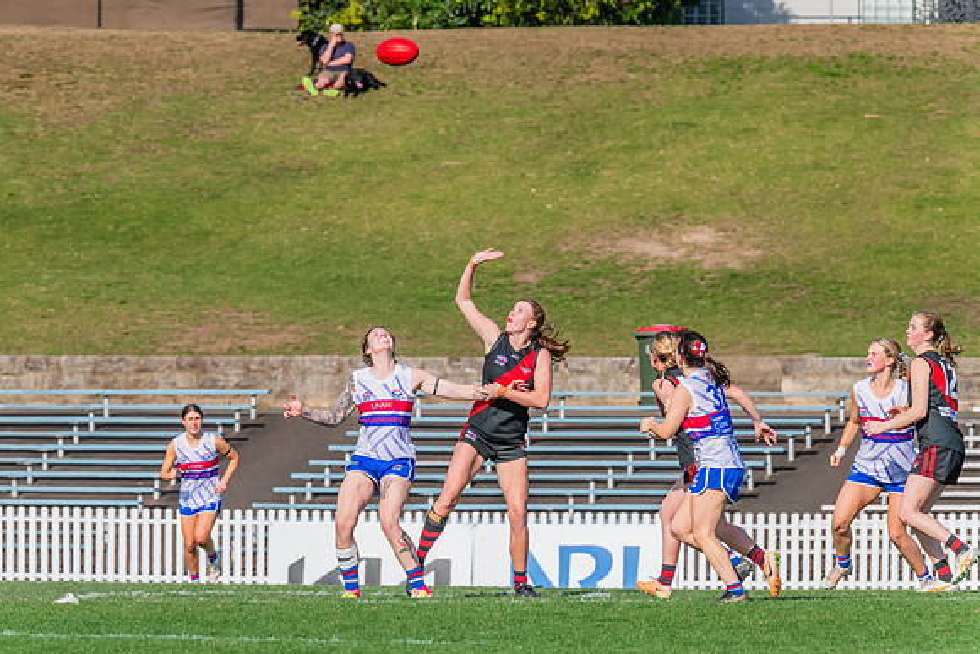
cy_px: 329
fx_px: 12330
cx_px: 453
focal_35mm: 453
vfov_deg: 3.0
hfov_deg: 4.6
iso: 800
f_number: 14
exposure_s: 1/1250
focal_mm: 420
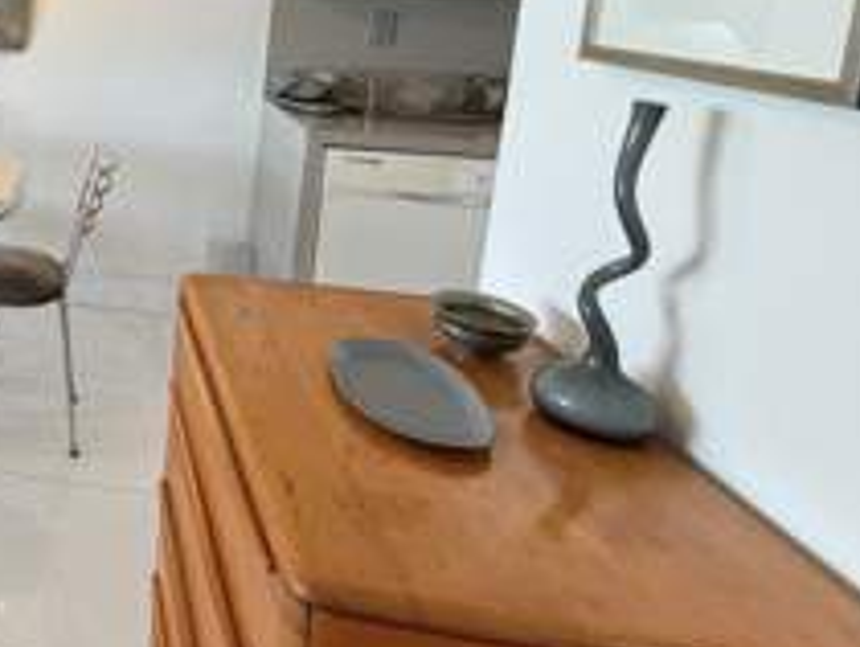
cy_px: 94
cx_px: -94
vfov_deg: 41.5
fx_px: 796
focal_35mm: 32
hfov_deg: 43.4
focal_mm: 2.22
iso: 320
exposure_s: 1/60
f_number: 2.2
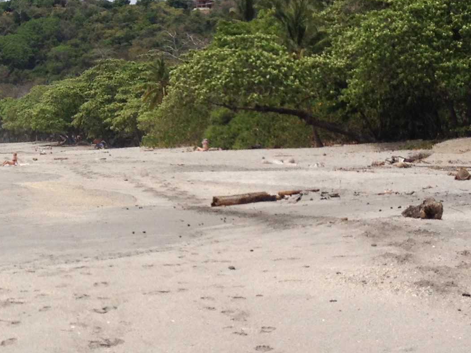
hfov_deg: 17.7
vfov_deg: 13.5
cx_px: 10
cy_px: 77
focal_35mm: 109
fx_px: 1483
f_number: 2.4
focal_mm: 4.28
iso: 50
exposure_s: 1/3690
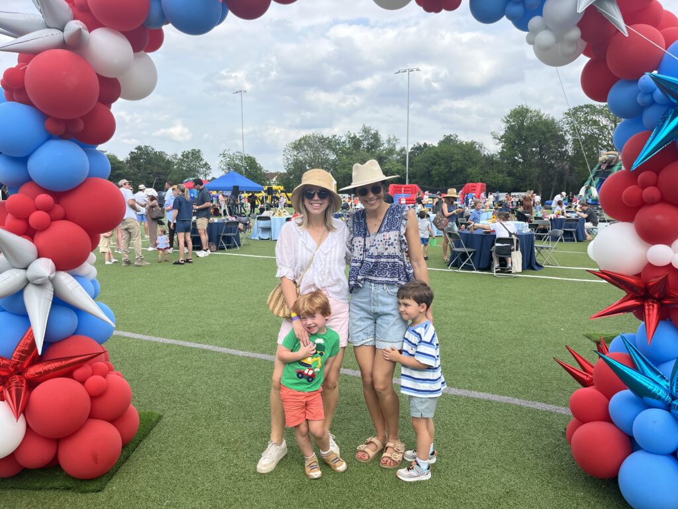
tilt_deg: -5.7
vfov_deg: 53.1
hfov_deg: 67.3
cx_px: 339
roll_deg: +0.4
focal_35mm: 26
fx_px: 509
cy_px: 254
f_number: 1.6
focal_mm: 5.1
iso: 50
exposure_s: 1/2222
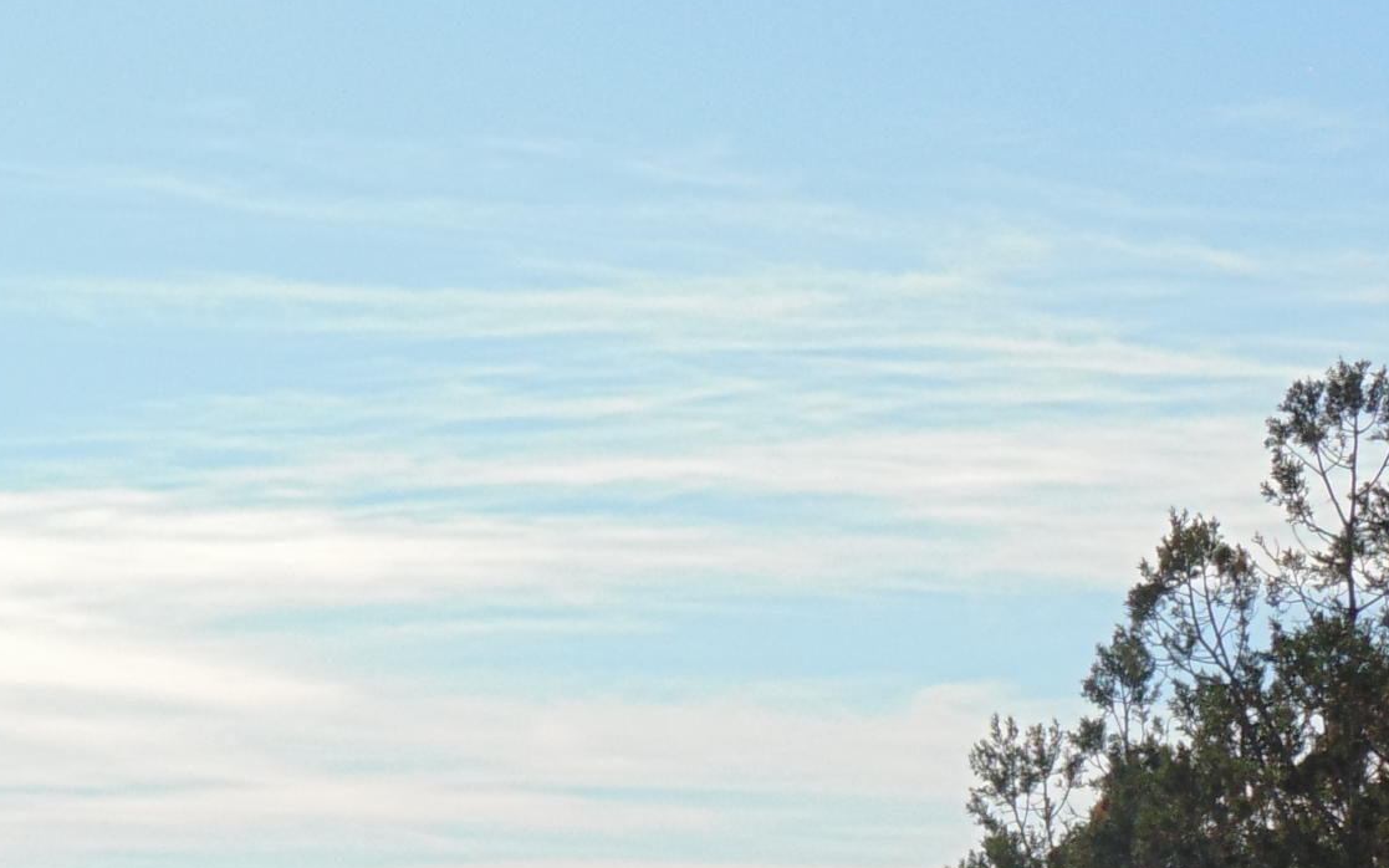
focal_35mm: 225
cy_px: 1189
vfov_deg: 5.8
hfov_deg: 9.2
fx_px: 8517
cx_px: -277
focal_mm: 14.1
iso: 80
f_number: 4.3
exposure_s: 1/800
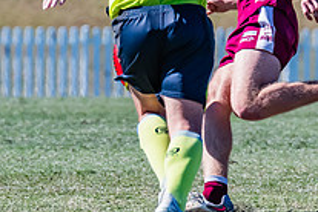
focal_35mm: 1420
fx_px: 12542
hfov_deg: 1.5
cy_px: 55
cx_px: 304
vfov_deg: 1.0
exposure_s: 1/1600
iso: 800
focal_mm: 420
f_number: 9
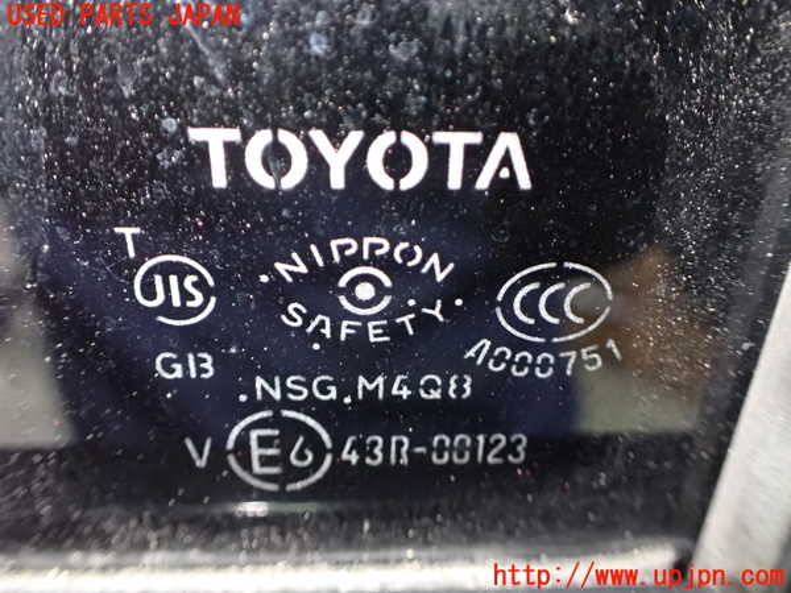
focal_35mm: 30
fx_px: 686
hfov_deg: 60.0
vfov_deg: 46.8
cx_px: 396
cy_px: 296
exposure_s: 1/20
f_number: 2.3
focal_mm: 5.4
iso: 1600
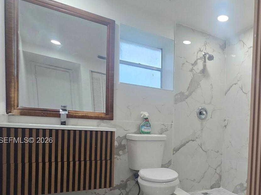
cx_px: 206
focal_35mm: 25
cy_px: 141
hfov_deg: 63.8
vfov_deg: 53.0
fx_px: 188
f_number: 2.2
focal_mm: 2.2
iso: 80
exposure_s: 1/60
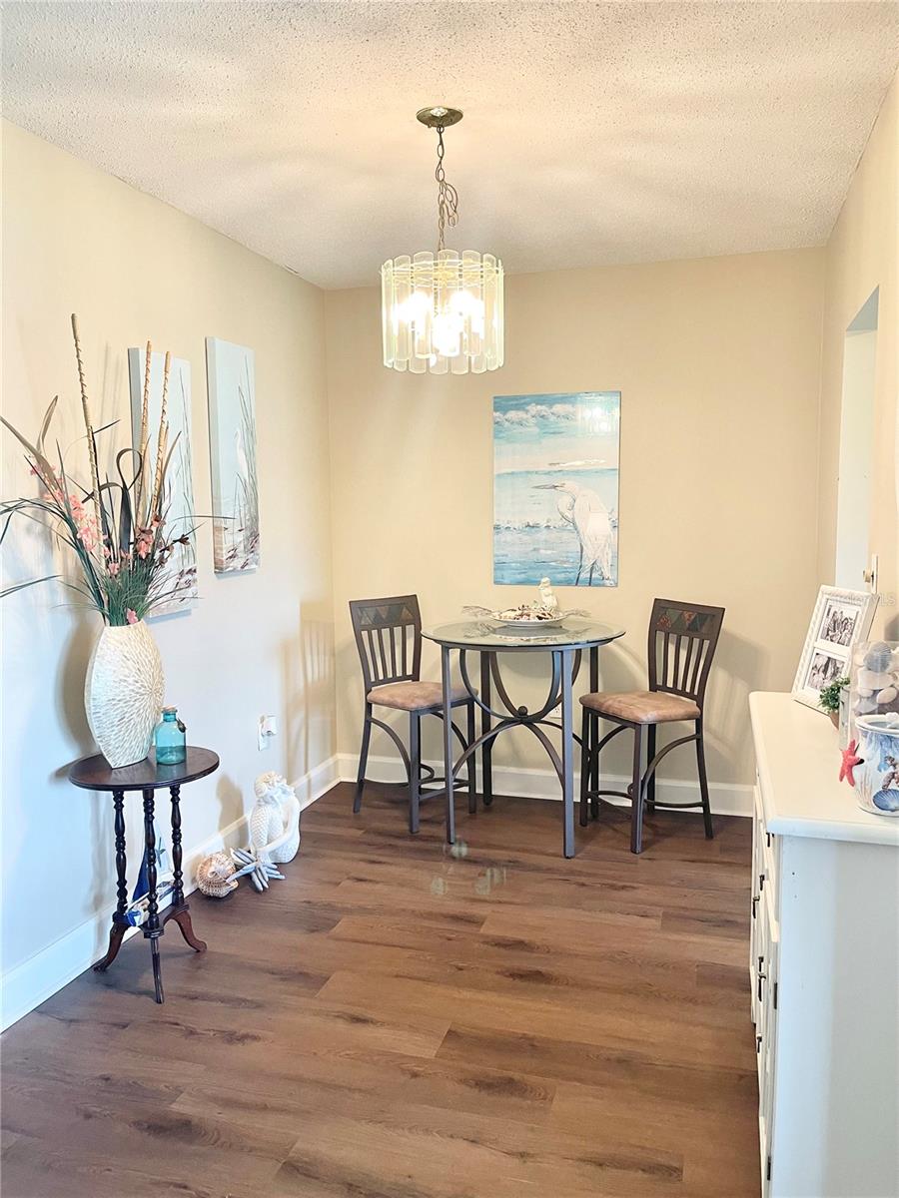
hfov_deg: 54.9
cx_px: 450
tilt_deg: -5.7
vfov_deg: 69.4
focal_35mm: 25
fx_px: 866
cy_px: 599
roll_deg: +0.9
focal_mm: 5.1
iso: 200
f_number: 1.6
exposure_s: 1/60
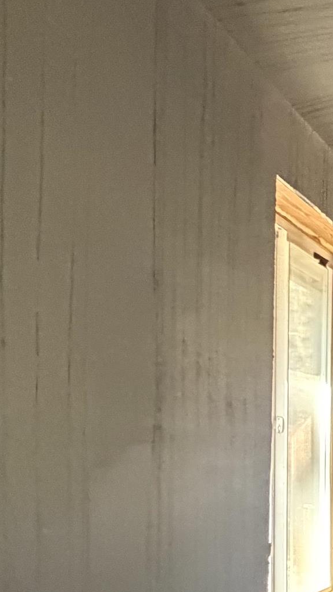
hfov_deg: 15.5
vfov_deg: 42.5
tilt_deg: -2.1
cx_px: 780
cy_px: 479
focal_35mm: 46
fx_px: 722
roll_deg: +0.8
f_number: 2.2
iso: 800
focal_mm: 2.22
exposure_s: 1/60
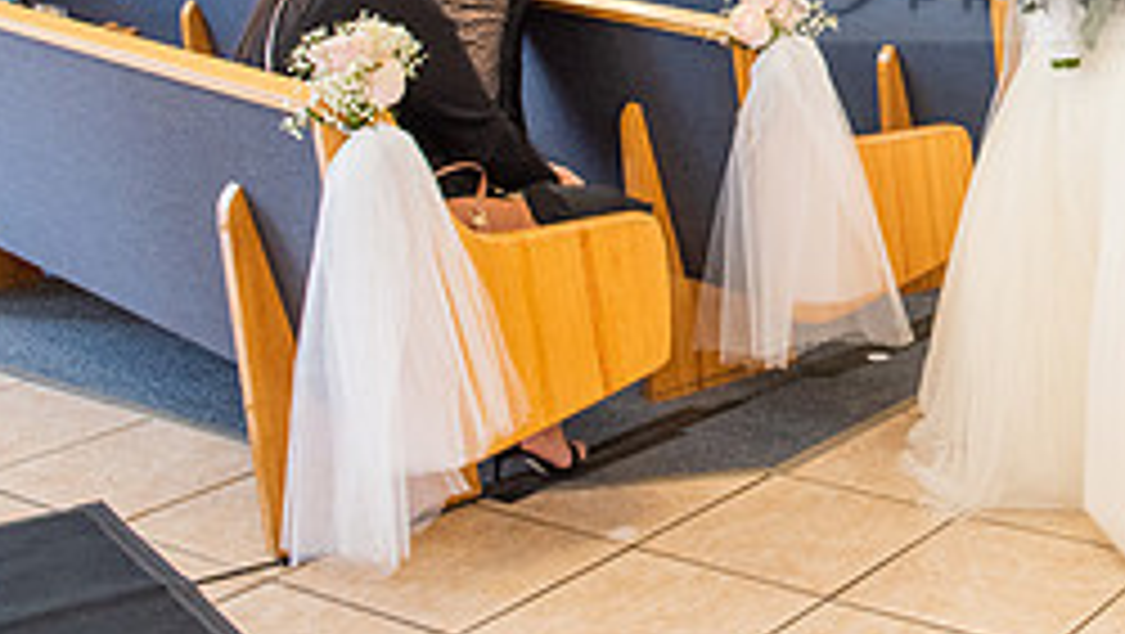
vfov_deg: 17.2
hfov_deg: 28.9
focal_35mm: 68
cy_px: -65
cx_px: 1134
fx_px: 2030
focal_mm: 28
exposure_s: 1/100
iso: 1250
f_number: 5
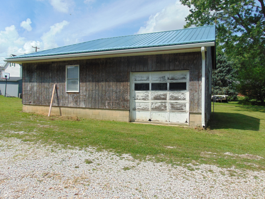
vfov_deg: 54.9
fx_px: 191
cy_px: 100
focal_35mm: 25
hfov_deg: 69.4
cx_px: 132
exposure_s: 1/250
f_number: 7.7
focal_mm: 4.5
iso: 80
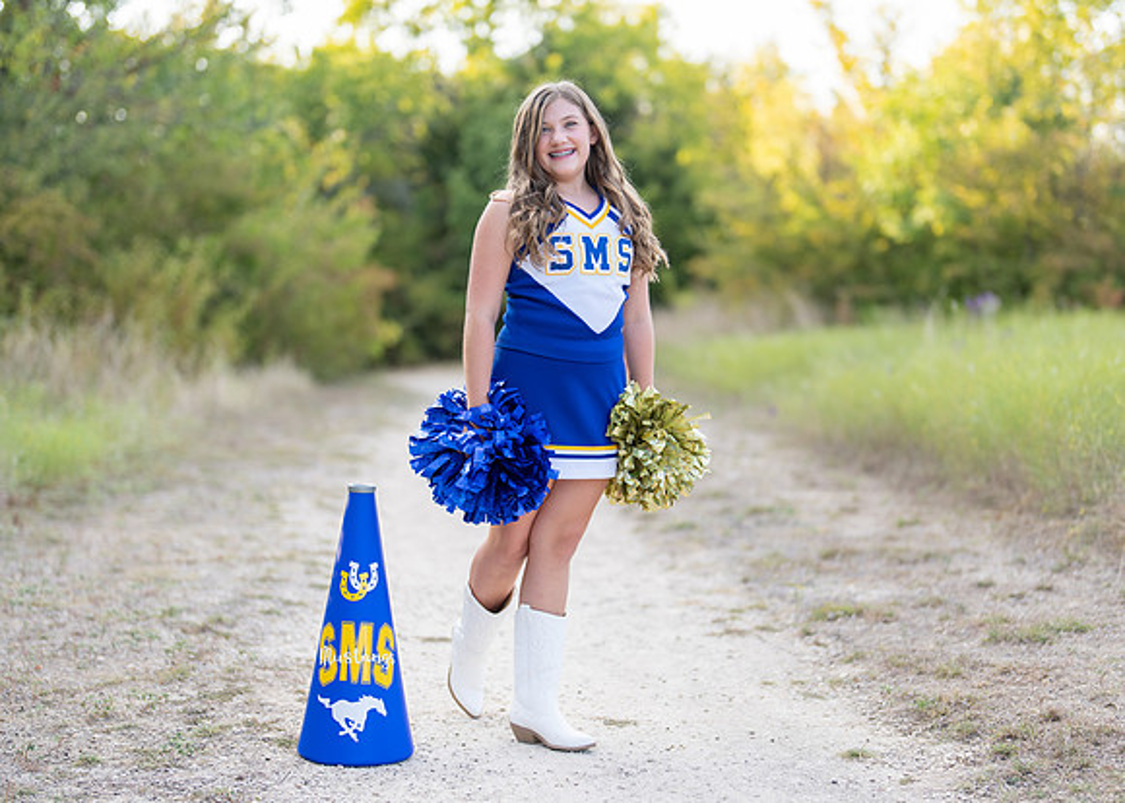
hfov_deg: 30.4
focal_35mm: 65
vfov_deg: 22.0
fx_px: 2068
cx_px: 588
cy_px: 407
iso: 100
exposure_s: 1/1000
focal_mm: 50
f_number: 1.2
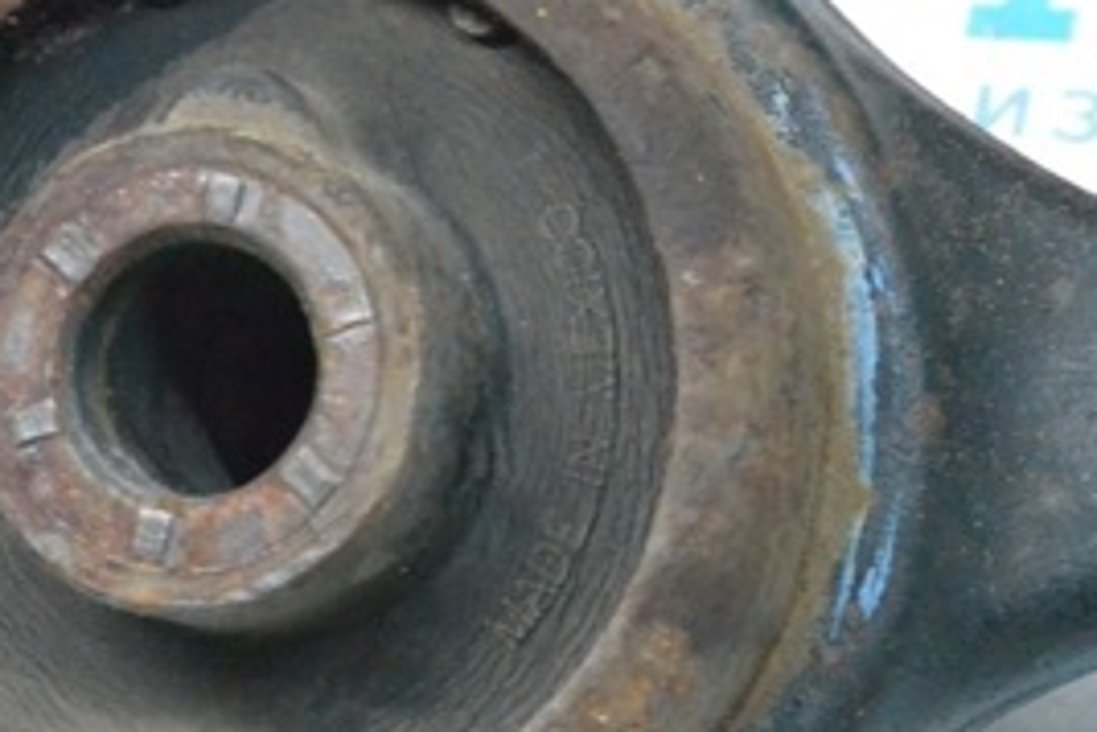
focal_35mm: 187
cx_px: 633
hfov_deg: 11.0
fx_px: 5698
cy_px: 374
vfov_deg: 7.3
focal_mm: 52
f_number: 9
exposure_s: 1/160
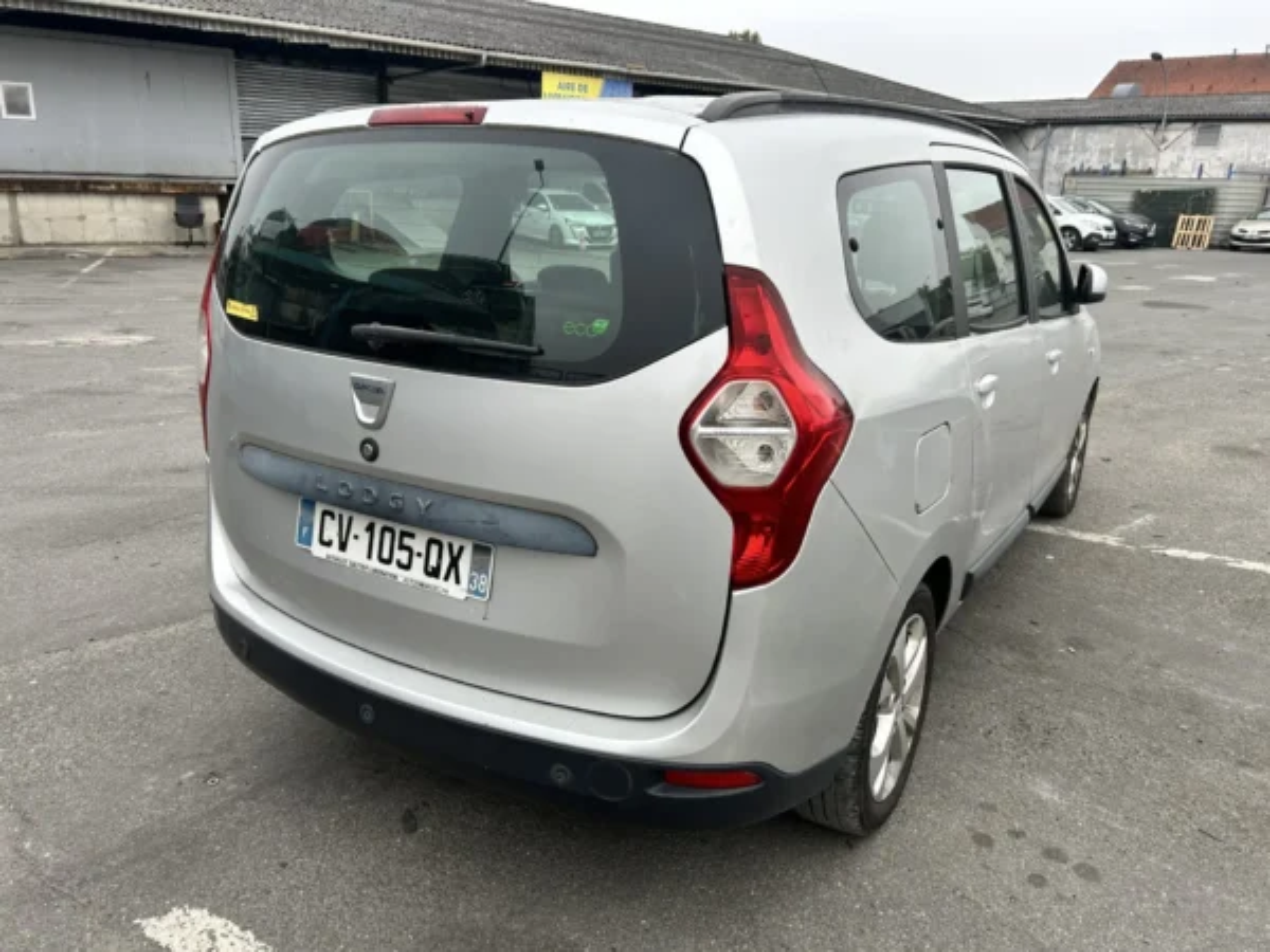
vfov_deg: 53.1
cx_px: 635
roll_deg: -2.1
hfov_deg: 67.3
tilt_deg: -16.2
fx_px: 954
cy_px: 476
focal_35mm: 26
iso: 50
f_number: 1.5
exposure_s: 1/632
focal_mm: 5.7
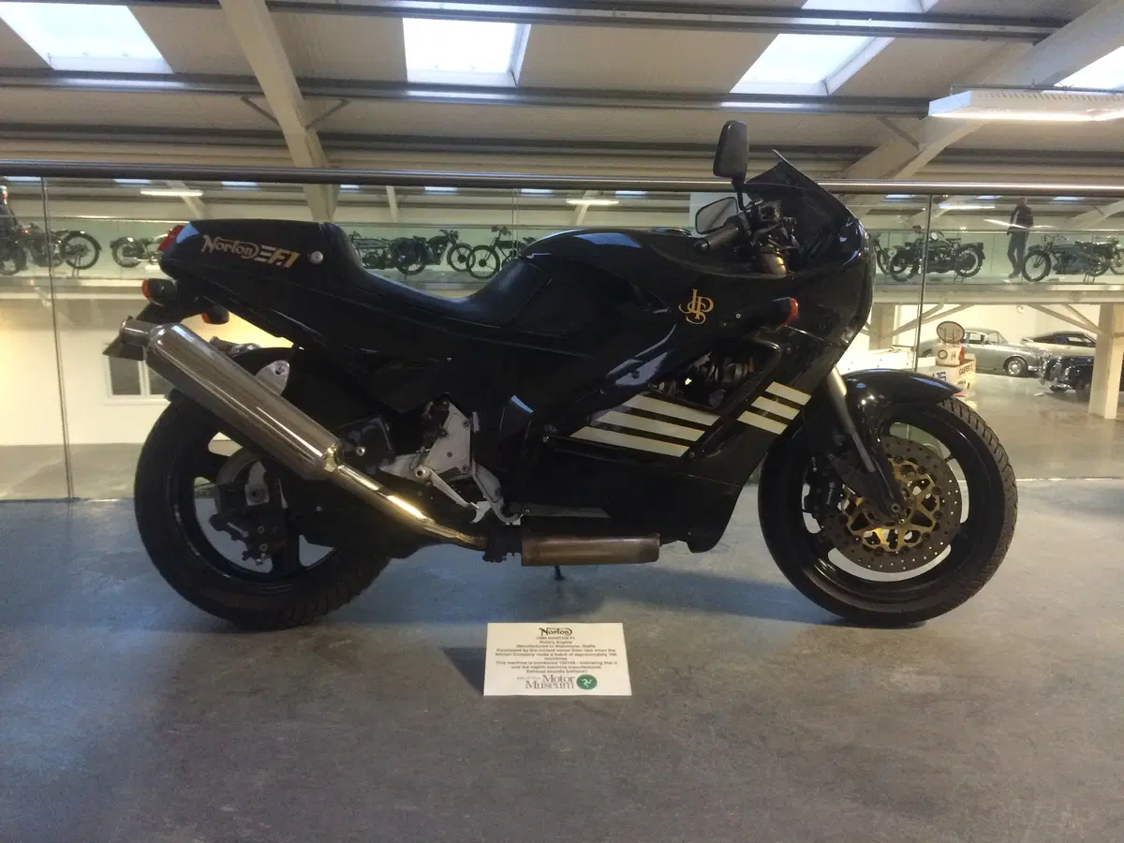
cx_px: 562
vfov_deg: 48.2
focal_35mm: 29
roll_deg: -0.8
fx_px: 942
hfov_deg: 61.7
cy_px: 422
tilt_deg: -12.5
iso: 250
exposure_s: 1/30
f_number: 2.2
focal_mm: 4.15
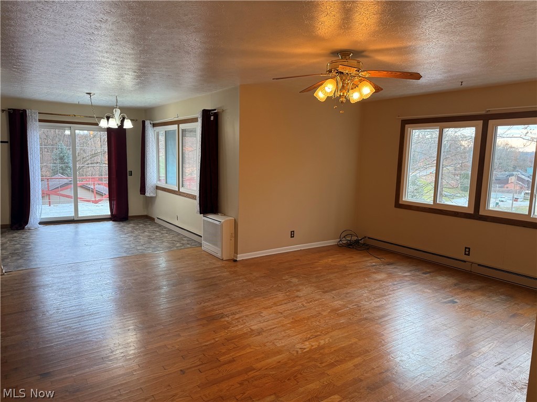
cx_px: 268
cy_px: 201
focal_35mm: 24
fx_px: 372
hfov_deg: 71.6
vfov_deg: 56.8
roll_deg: -1.3
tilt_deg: -7.9
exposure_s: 1/122
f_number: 1.78
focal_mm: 6.76
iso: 200
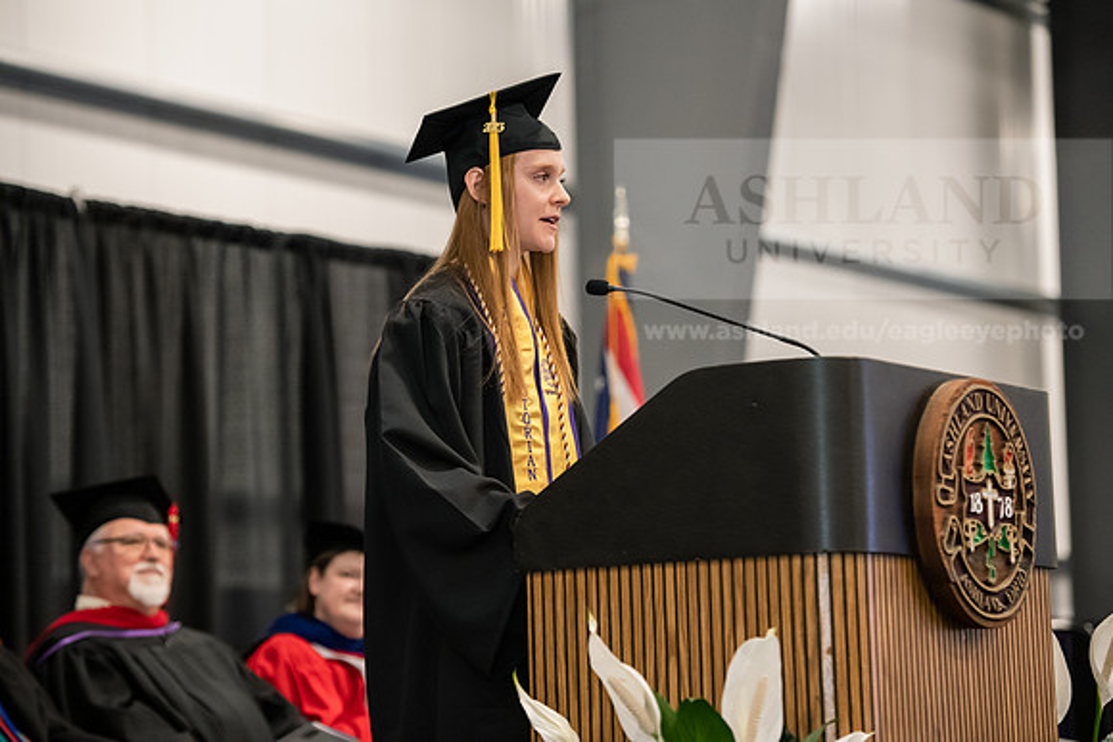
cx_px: 556
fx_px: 3711
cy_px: 371
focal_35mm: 120
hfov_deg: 17.1
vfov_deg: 11.4
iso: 3200
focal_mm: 120
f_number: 3.5
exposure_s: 1/200
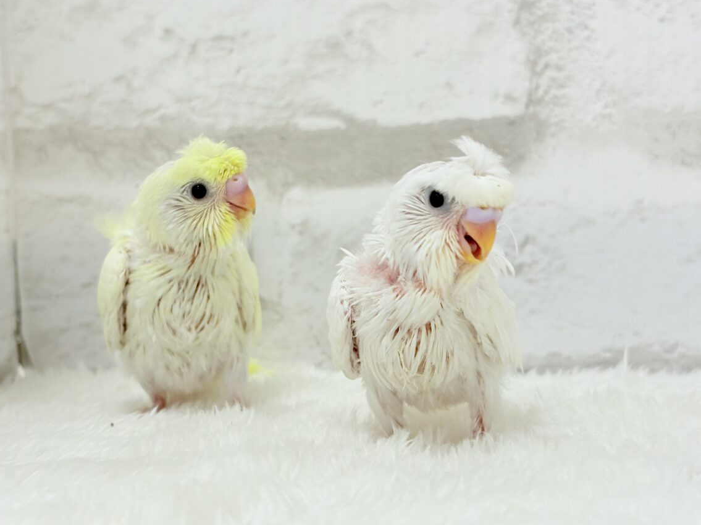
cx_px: 346
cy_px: 270
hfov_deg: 34.9
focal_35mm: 55
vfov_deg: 26.6
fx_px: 1114
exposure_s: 1/100
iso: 64
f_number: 1.6
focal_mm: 5.96
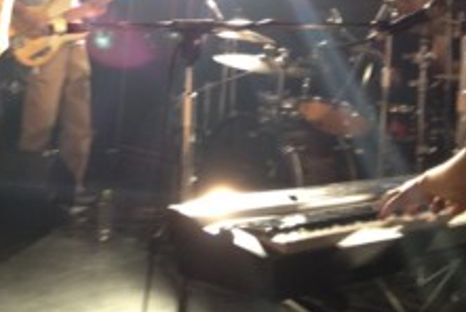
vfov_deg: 17.8
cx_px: 196
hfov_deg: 27.3
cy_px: -30
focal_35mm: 74
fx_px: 959
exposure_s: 1/20
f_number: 2.4
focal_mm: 4.28
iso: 160
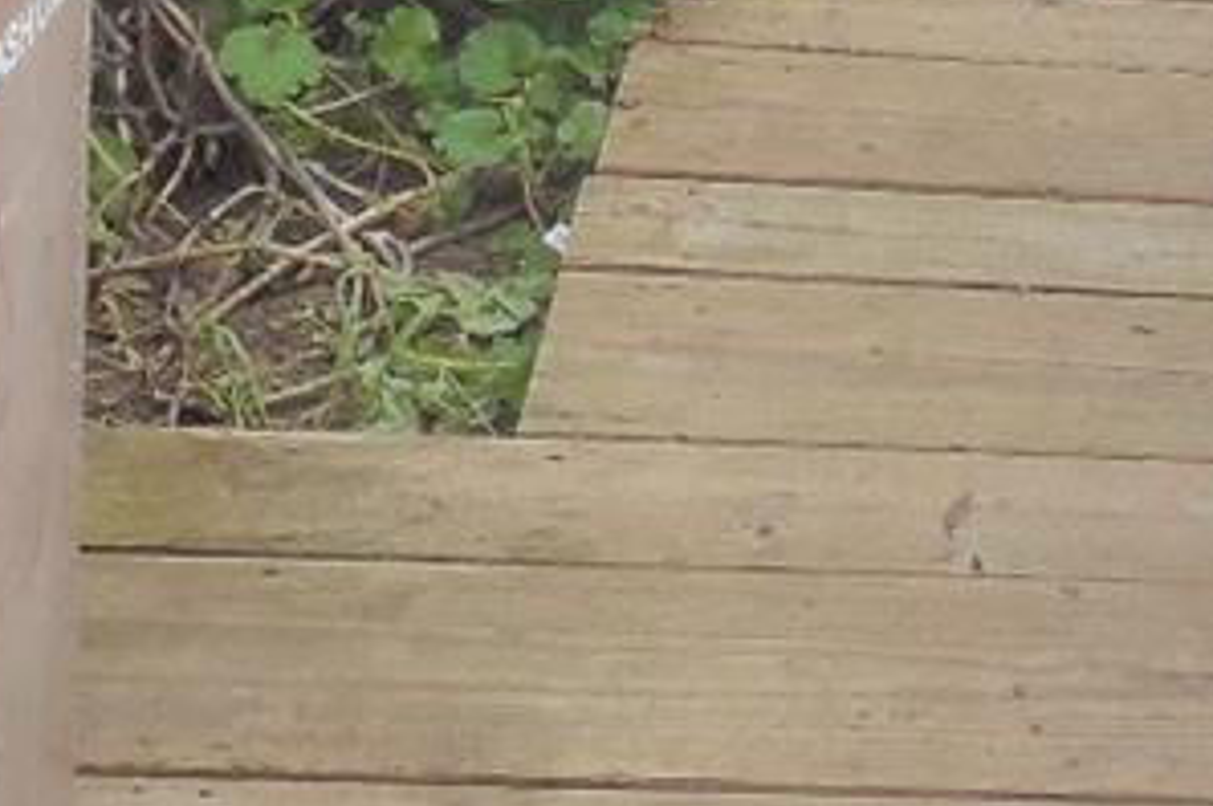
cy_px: -570
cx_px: 843
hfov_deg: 15.6
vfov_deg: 10.0
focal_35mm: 131
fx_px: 4409
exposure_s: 1/200
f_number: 3.3
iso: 125
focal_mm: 4.5
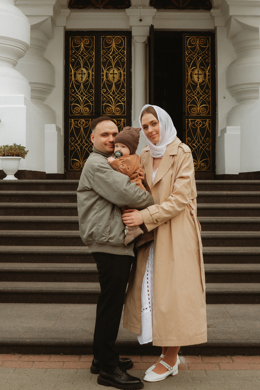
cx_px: 130
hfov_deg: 31.9
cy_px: 195
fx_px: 455
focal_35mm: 42
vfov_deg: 46.4
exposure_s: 1/320
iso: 160
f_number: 5
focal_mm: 28
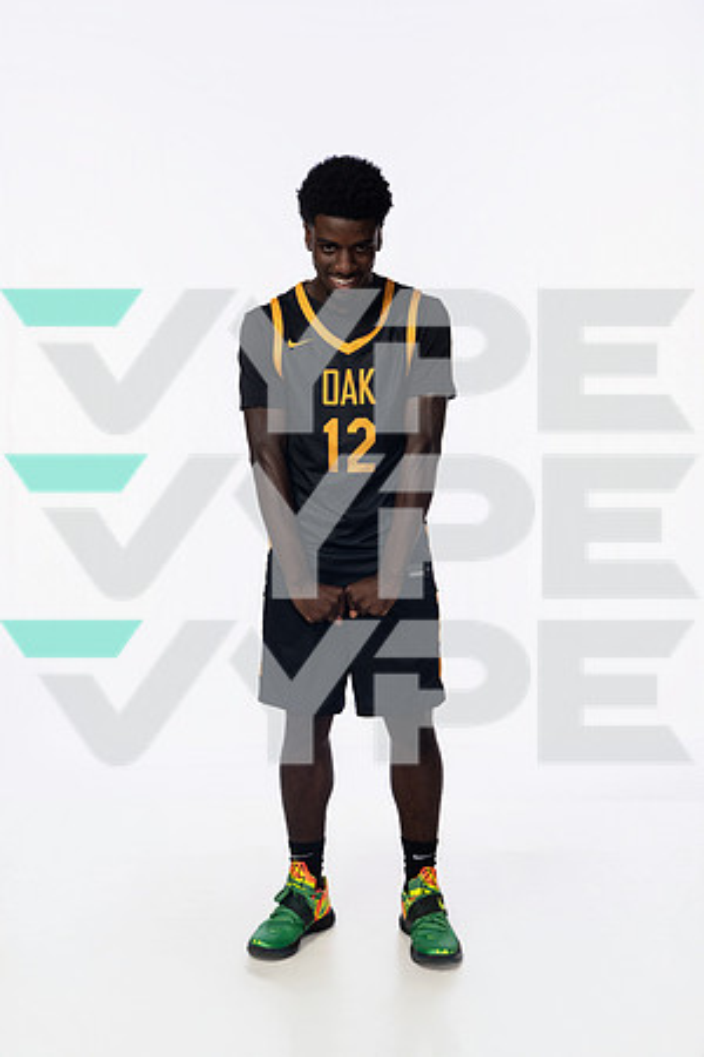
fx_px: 1467
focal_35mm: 50
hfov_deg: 27.0
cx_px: 352
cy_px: 528
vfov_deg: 39.6
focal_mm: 50
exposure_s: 1/250
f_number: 7.1
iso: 640
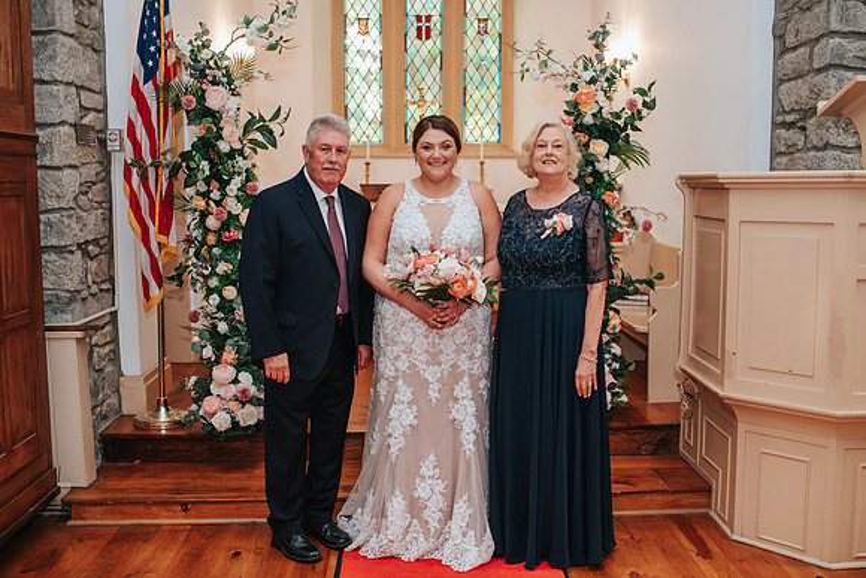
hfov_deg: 52.0
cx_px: 448
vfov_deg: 36.1
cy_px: 279
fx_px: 887
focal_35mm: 37
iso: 1000
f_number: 3.2
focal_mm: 35
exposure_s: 1/200
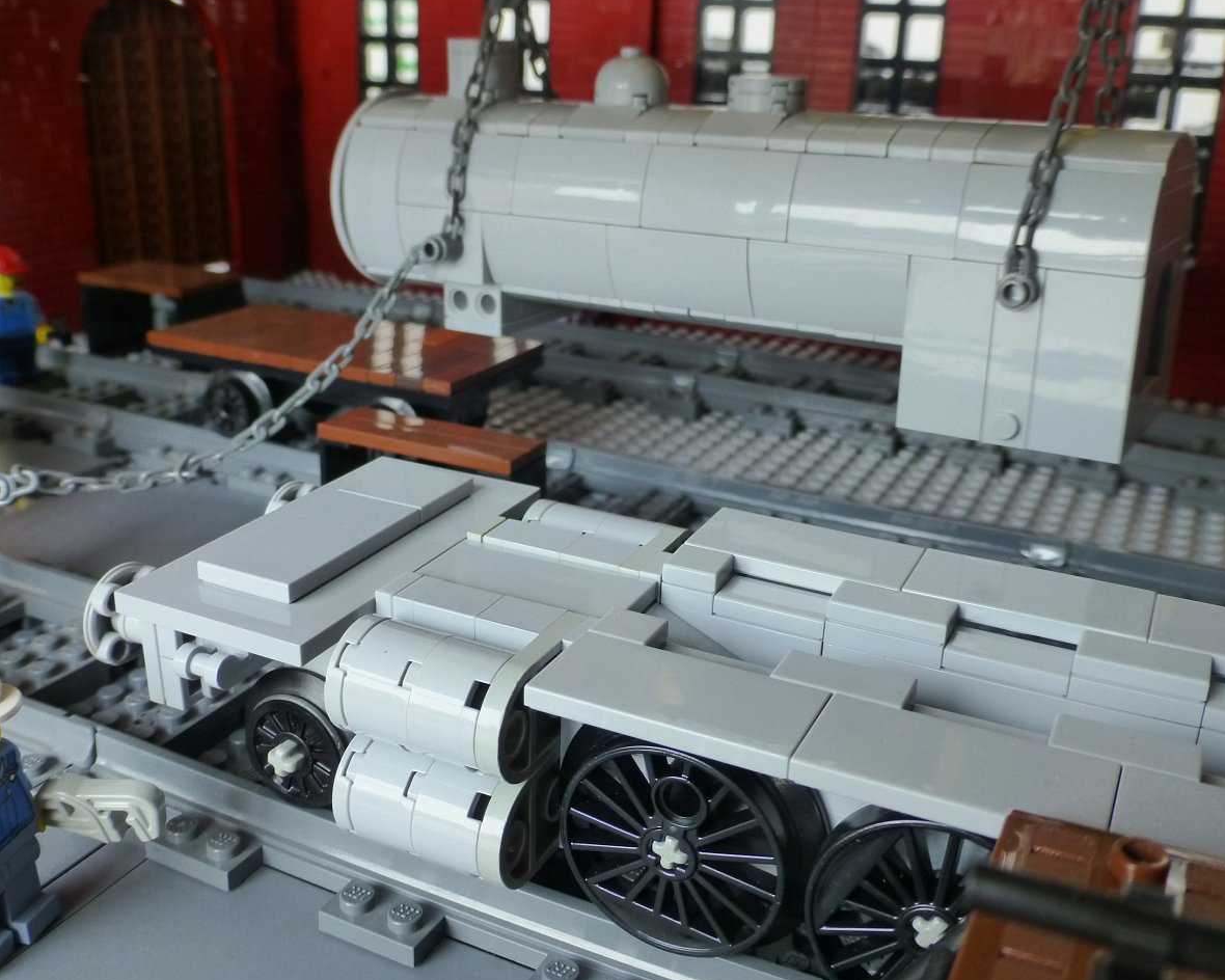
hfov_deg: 50.3
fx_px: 1305
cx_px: 580
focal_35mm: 36
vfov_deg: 41.2
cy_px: 488
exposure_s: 1/100
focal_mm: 6.1
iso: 320
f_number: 3.7
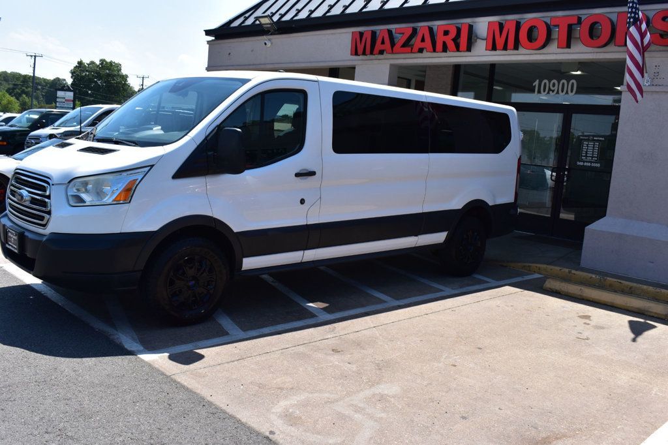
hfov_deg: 55.1
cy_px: 222
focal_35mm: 34
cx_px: 334
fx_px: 640
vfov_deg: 38.3
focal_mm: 23
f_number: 11
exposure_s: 1/500
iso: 360
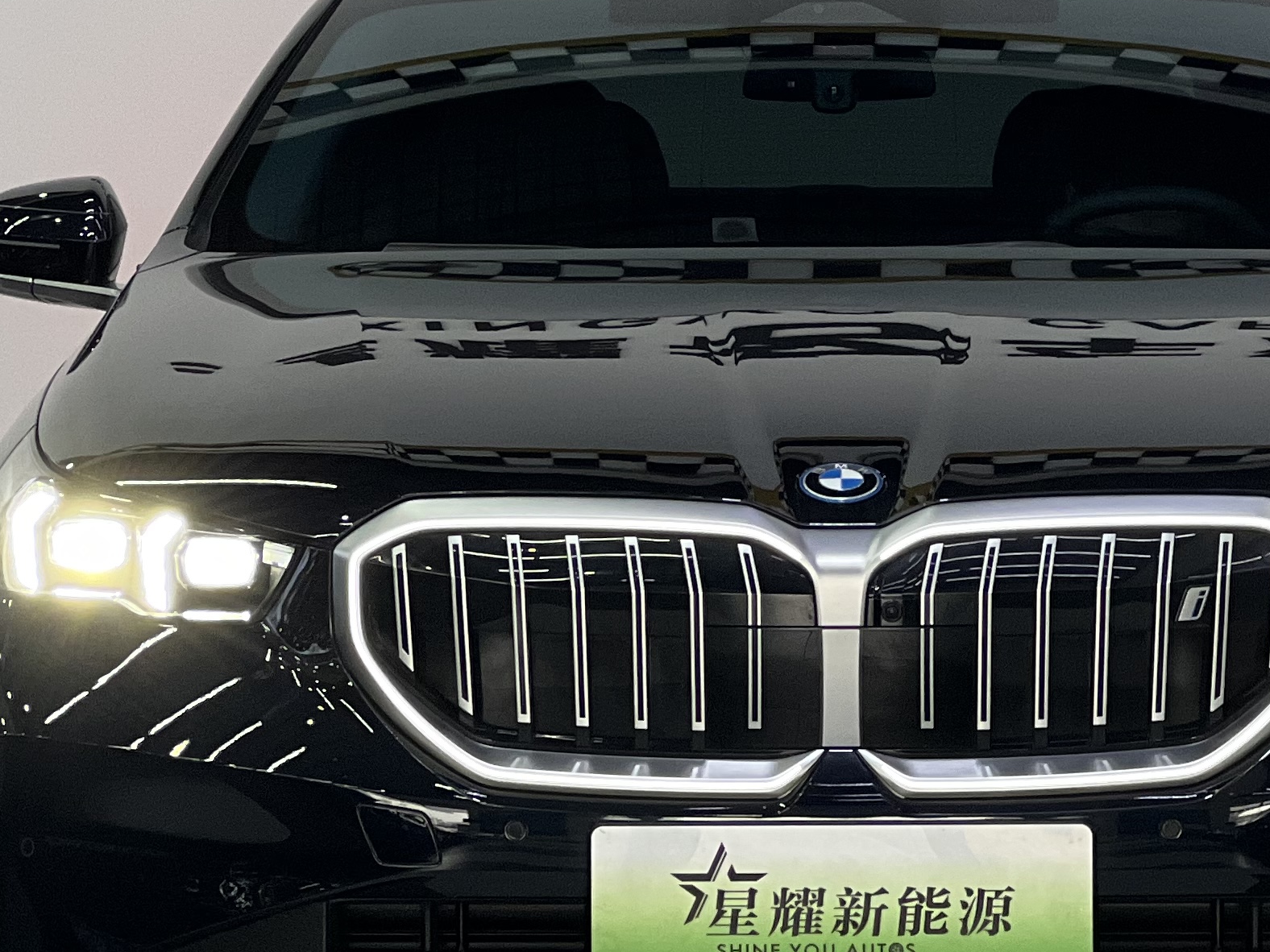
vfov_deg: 7.5
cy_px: 163
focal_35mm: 197
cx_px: 812
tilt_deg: +1.5
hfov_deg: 10.0
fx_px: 7228
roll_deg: -0.1
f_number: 2.8
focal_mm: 9
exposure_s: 1/50
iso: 125
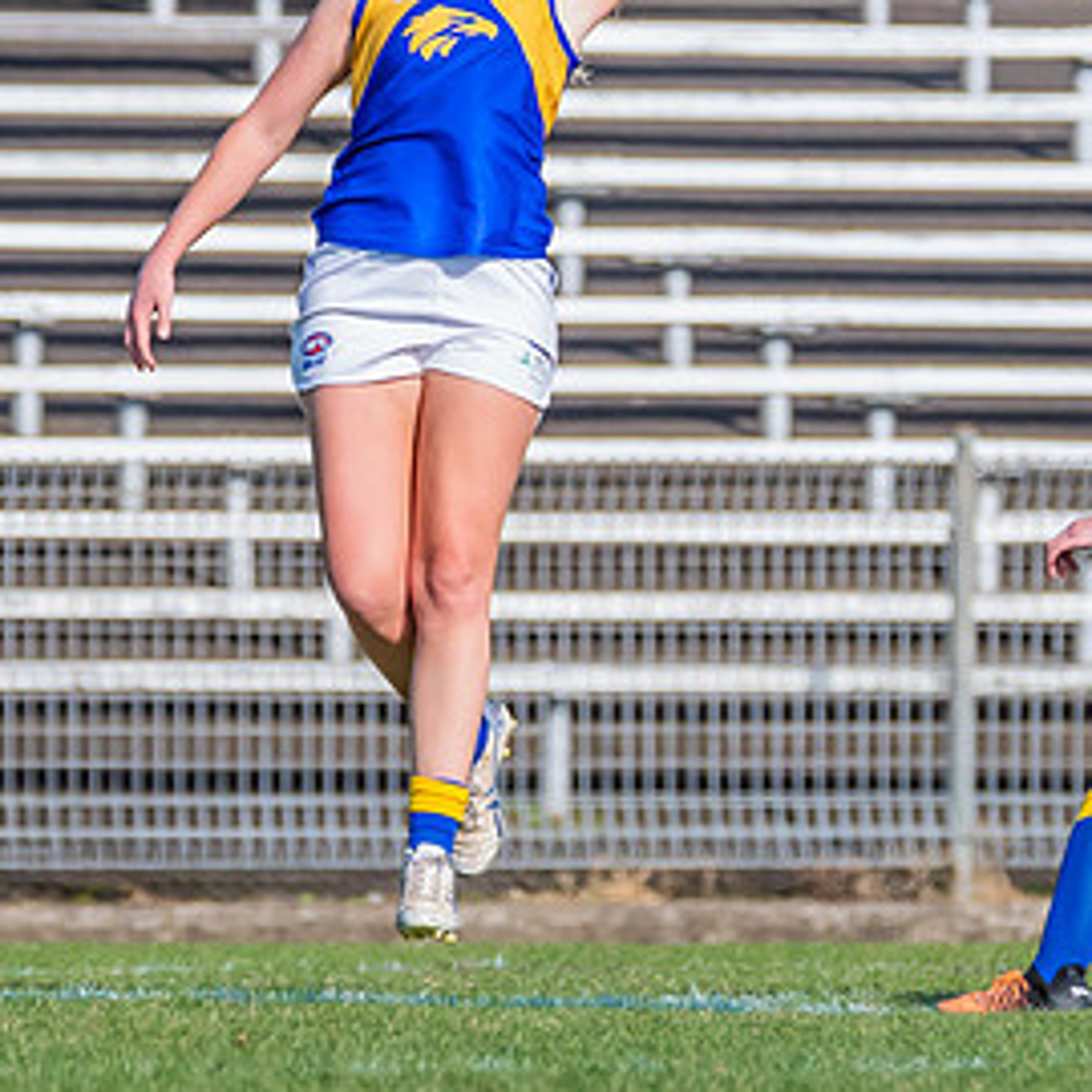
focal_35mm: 1513
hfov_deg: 1.2
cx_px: 992
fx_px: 53999
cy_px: 363
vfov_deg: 1.2
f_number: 9
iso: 800
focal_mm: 420
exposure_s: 1/1600
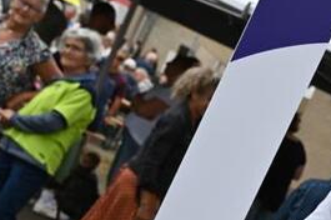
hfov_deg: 13.7
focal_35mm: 142
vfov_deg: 9.4
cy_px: 319
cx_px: 480
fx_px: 1304
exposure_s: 1/250
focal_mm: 38
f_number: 5.6
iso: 100
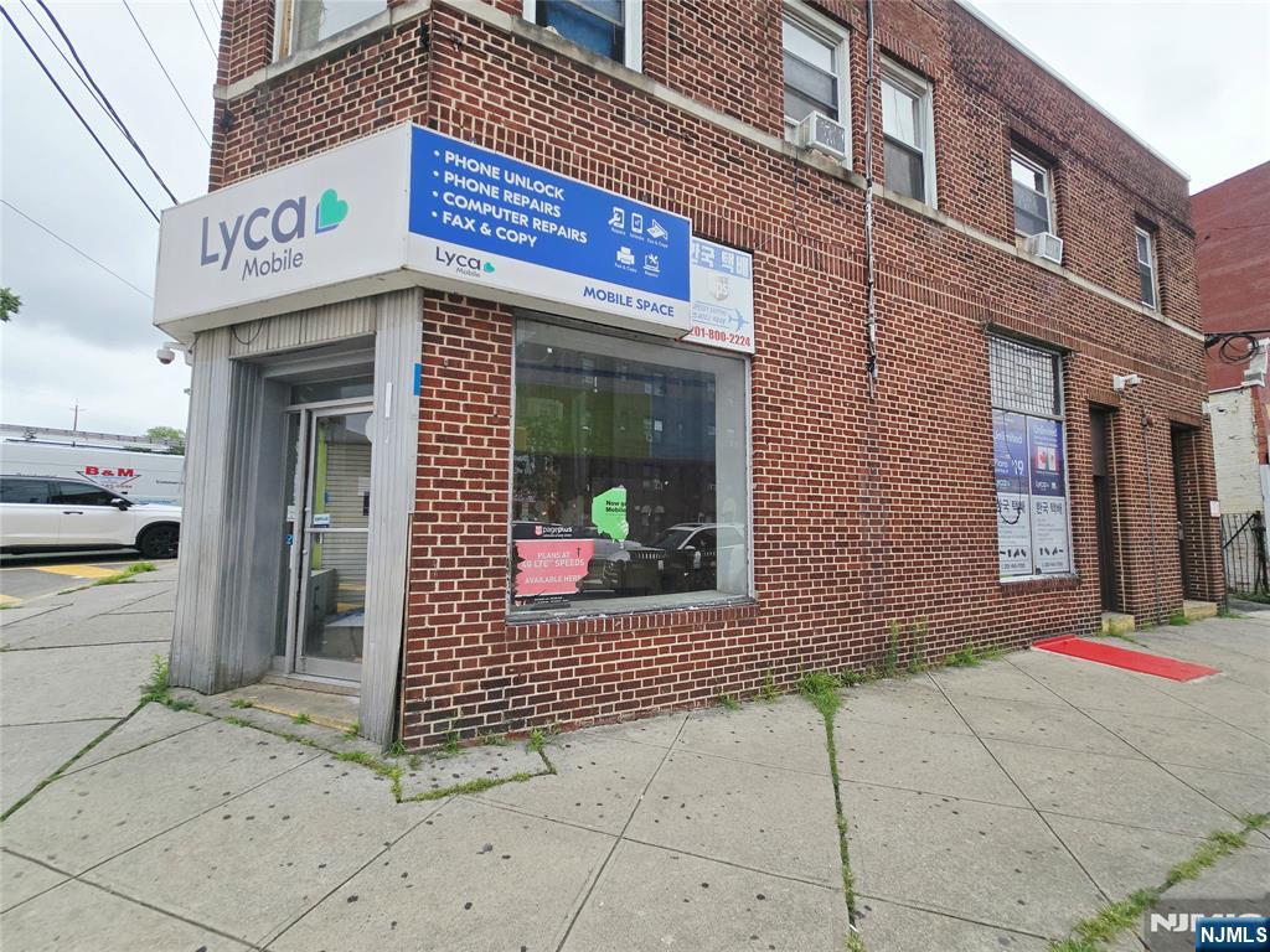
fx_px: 477
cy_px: 476
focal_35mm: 13
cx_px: 635
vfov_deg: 89.9
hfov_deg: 106.2
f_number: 2.2
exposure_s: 1/1235
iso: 50
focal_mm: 2.2
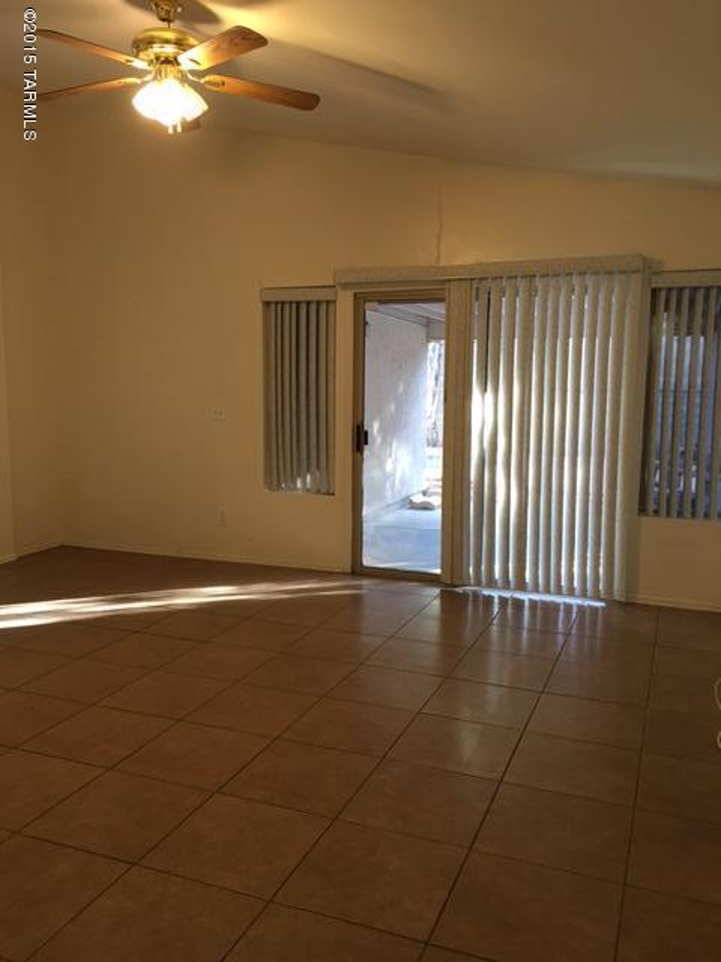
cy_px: 481
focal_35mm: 29
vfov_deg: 61.7
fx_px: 805
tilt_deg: -6.6
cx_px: 360
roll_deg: -0.6
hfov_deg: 48.2
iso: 40
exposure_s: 1/15
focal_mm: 4.15
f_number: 2.2
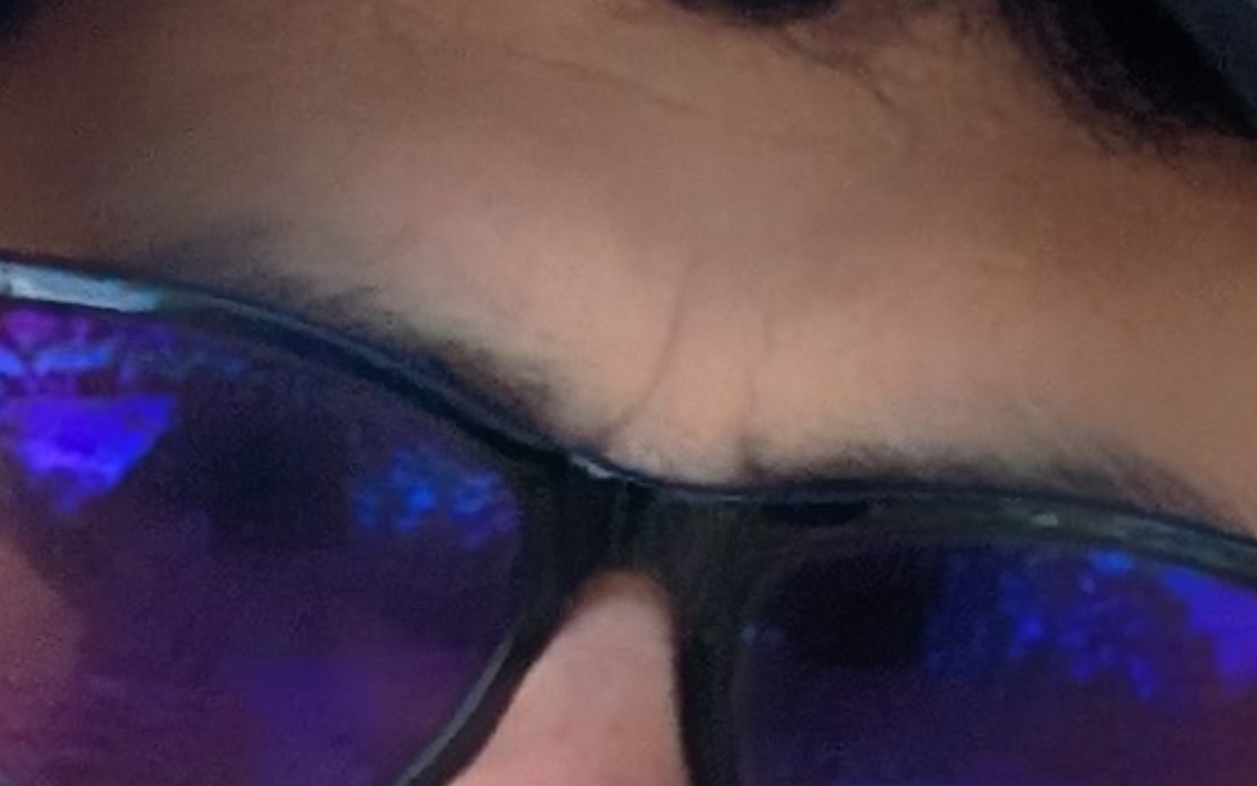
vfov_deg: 7.4
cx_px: 1688
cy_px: 793
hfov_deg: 11.5
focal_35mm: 176
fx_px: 6031
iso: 31
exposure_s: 1/543
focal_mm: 2.74
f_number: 2.2
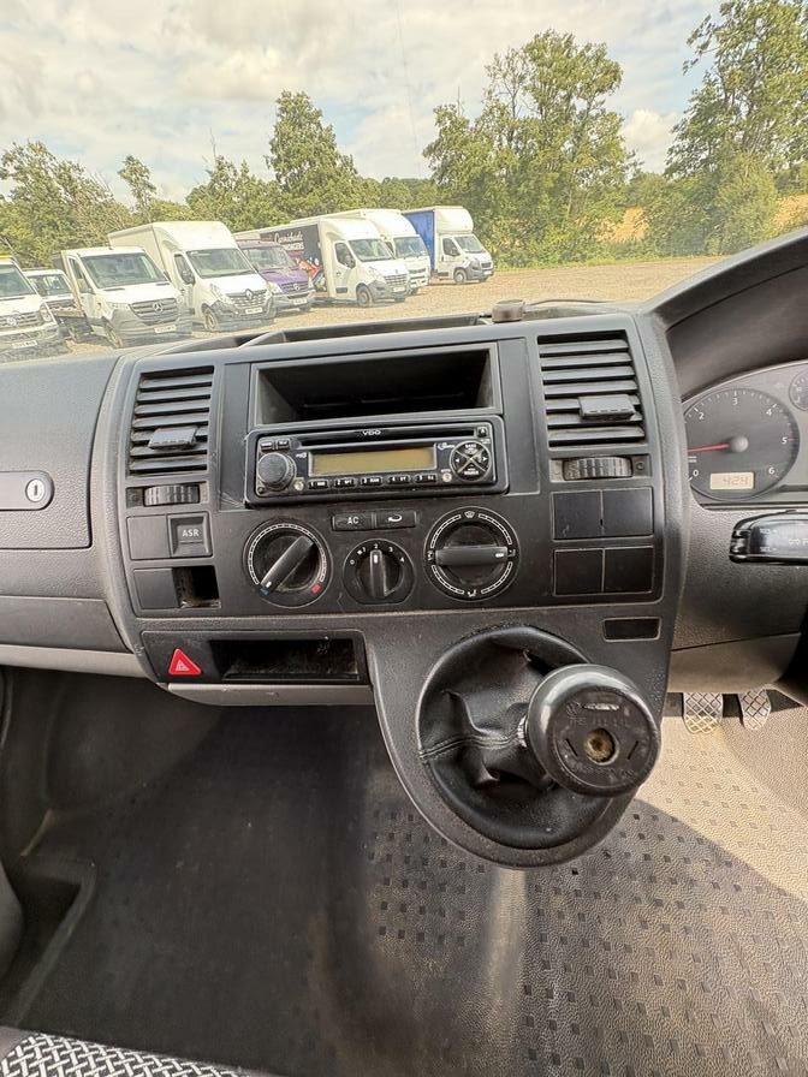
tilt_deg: -33.3
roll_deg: -0.5
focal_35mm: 14
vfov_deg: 102.1
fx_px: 436
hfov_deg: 85.7
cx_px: 404
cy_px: 538
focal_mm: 2.22
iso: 125
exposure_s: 1/135
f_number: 2.2
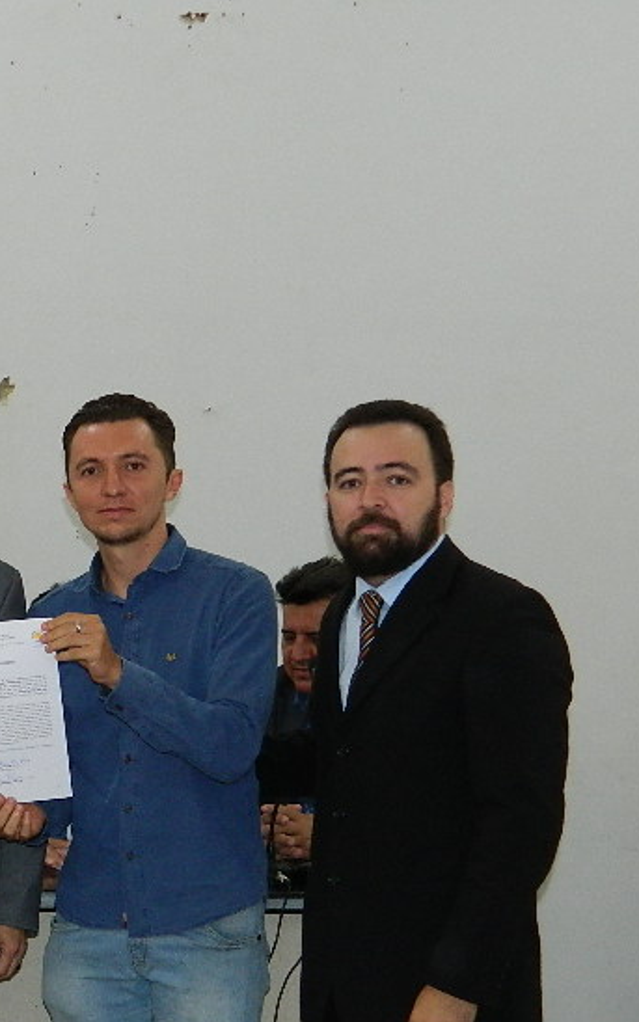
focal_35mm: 81
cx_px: -304
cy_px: 698
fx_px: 2258
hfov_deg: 15.0
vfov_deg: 25.4
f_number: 3.5
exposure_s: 1/40
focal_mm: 7.3
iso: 200
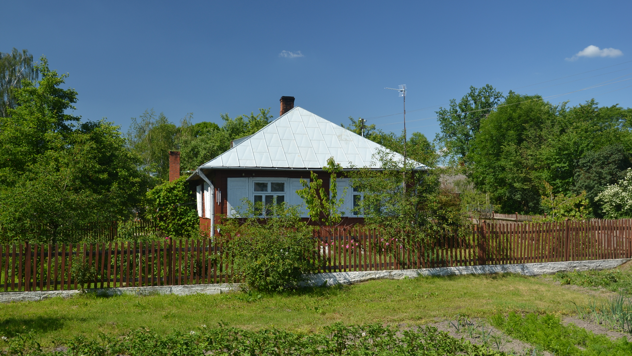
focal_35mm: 35
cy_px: 199
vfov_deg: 33.7
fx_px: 587
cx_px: 319
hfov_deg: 56.6
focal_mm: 22
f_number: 6.3
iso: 100
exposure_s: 1/160
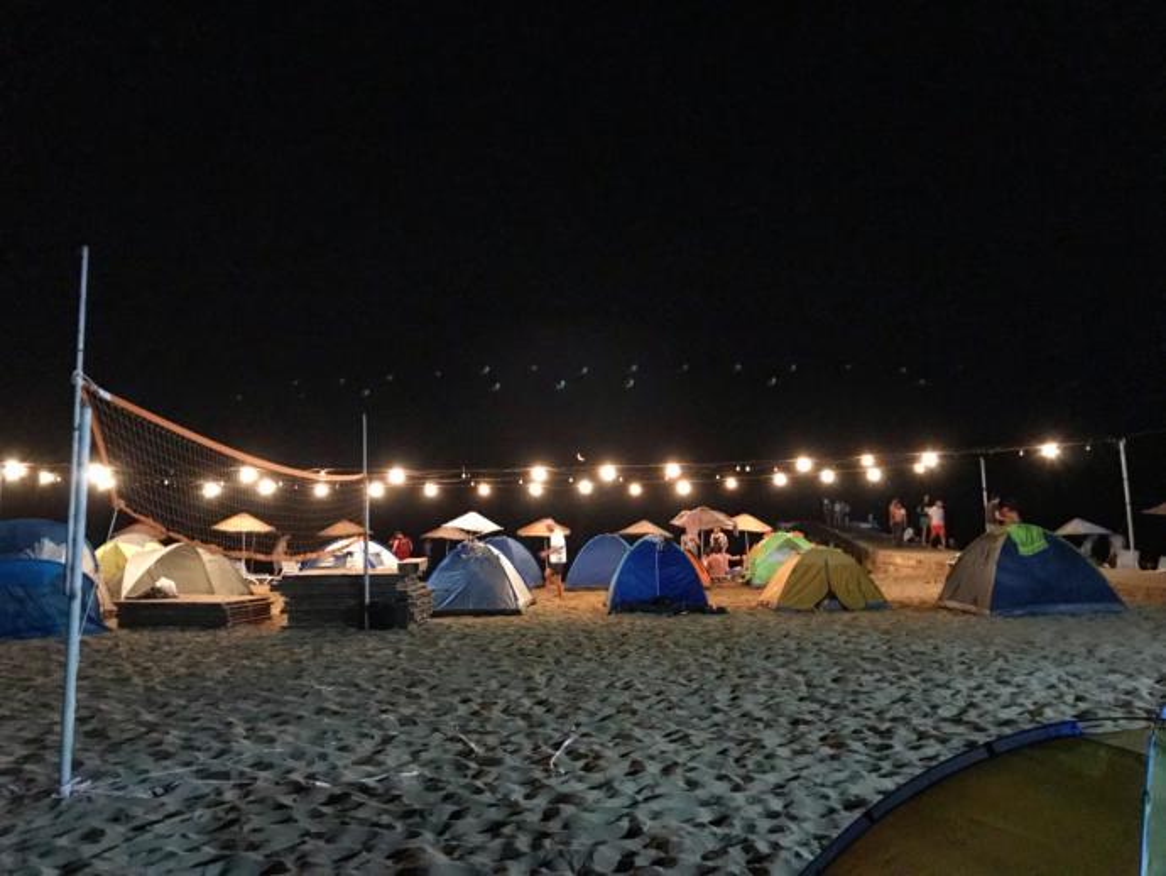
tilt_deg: +4.5
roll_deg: -0.4
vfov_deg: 49.8
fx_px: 943
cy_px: 438
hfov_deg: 63.4
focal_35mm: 28
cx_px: 583
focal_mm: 3.99
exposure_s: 1/4
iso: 320
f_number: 1.8
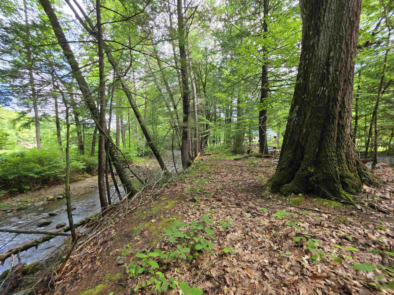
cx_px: 197
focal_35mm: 13
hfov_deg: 106.2
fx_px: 148
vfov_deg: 89.9
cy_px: 148
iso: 50
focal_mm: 2.2
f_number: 1.9
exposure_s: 1/120
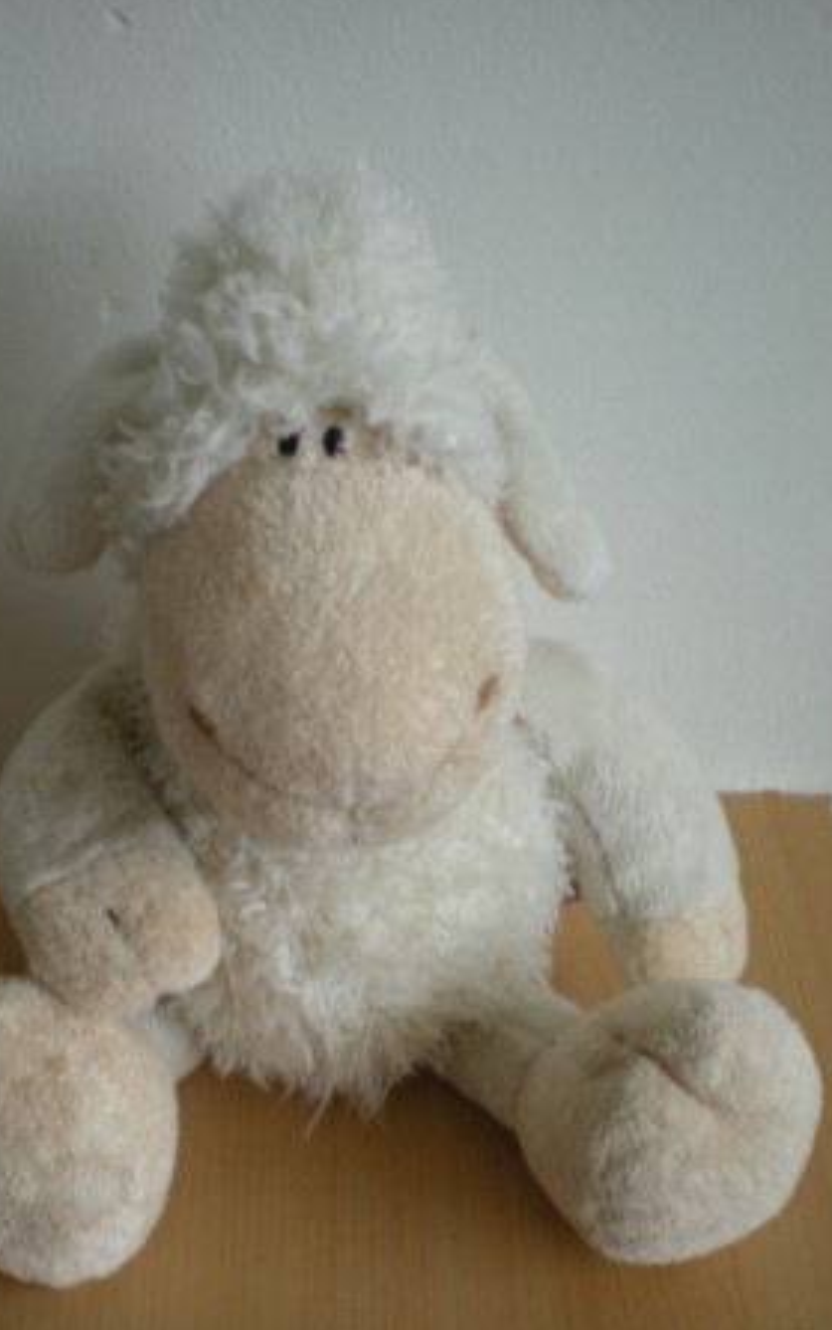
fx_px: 1704
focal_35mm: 47
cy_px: 754
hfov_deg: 27.3
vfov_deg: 42.5
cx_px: 298
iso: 200
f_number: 3.1
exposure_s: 1/16.7
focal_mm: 6.3
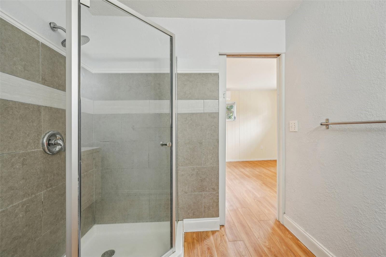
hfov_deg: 104.3
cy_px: 128
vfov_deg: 81.1
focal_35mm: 14
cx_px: 193
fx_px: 150
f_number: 8
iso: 400
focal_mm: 14
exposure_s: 1/8
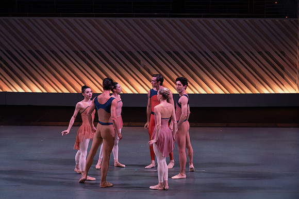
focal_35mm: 94
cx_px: 150
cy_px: 100
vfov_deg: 14.6
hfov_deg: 21.7
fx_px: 781
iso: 8000
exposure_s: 1/400
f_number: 5.6
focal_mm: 94
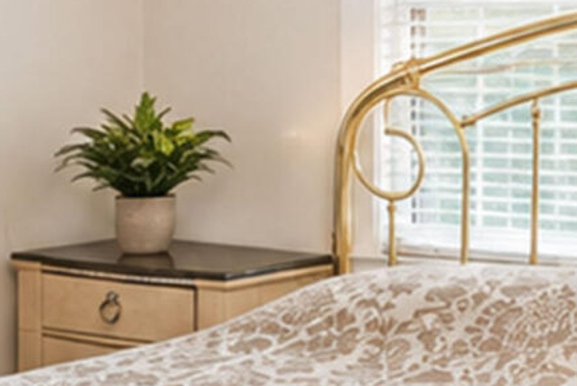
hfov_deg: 22.0
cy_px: 140
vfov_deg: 15.4
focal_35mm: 89
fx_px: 1427
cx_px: 574
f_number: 8
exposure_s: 1/160
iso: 2000
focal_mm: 10
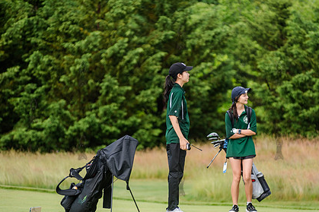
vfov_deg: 5.0
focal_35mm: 277
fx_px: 2453
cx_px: 180
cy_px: 110
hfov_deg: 7.4
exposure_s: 1/500
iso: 125
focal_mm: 200
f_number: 3.5
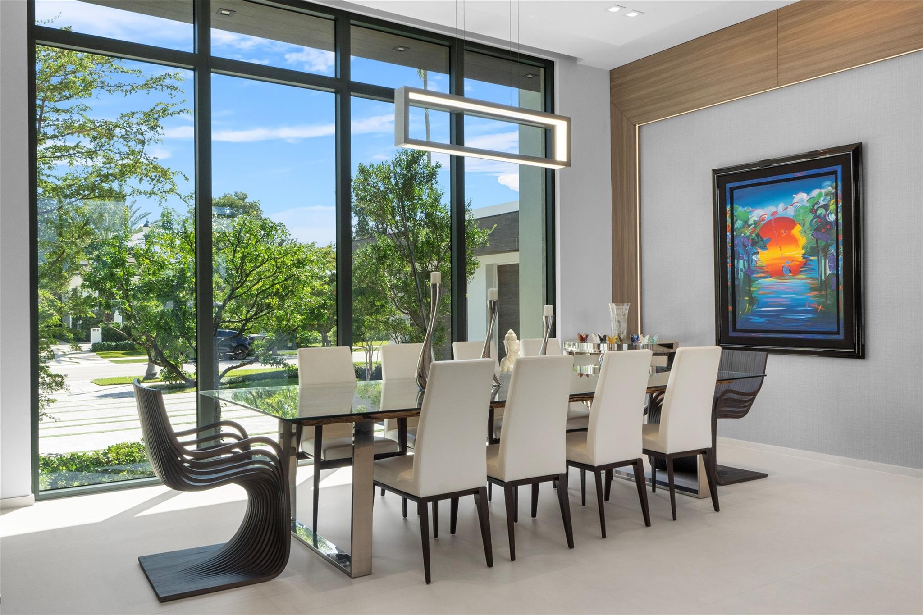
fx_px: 743
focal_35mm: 29
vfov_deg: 45.0
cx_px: 462
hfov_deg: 63.7
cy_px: 308
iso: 800
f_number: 14
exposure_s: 1/2
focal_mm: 19.5
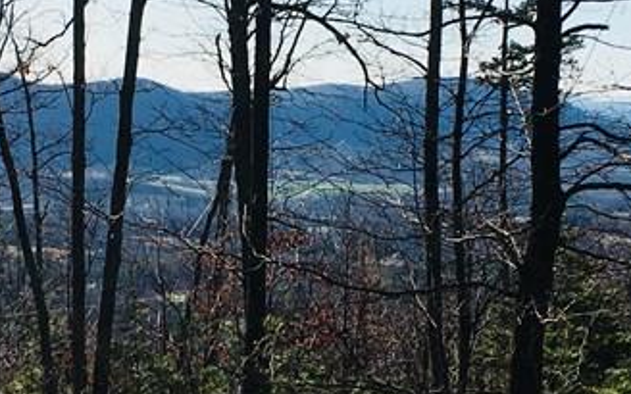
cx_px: 229
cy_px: 138
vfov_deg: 13.6
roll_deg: -1.5
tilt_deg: -2.2
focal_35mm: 96
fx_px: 1651
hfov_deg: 21.6
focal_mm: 4.15
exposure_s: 1/2262
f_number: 2.2
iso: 25
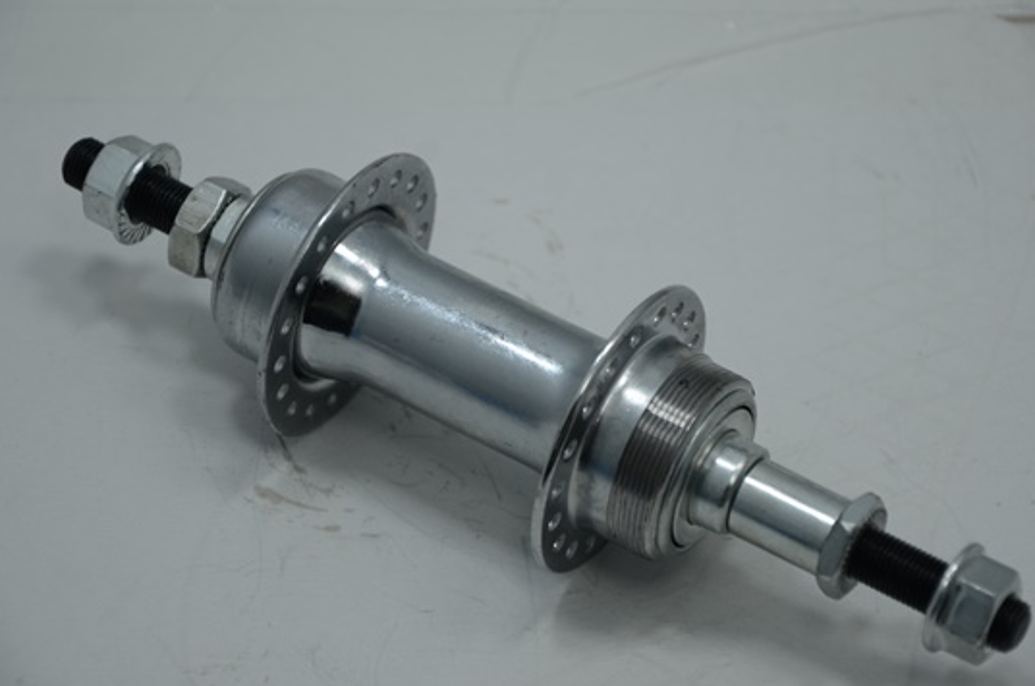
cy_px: 325
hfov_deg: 11.6
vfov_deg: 7.7
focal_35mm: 178
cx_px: 527
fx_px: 5094
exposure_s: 1/60
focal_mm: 105
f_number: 5.6
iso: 100
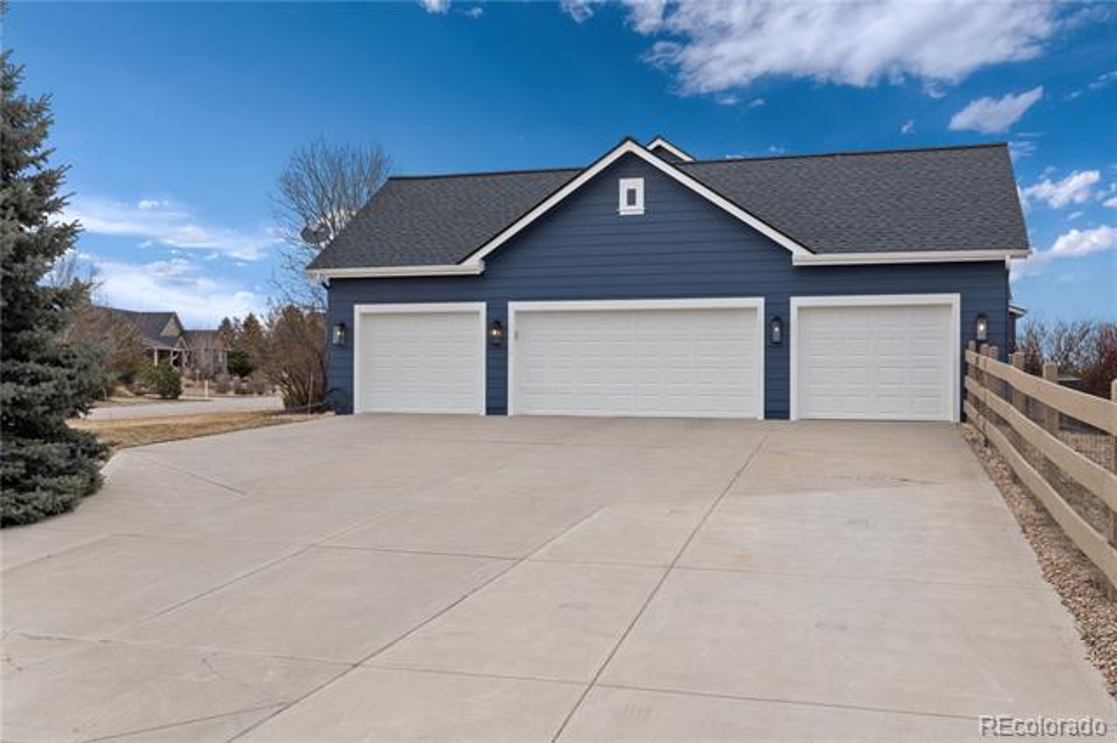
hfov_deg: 54.5
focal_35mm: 35
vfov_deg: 37.8
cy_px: 372
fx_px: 1085
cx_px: 558
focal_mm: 35
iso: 640
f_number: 8
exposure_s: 1/250
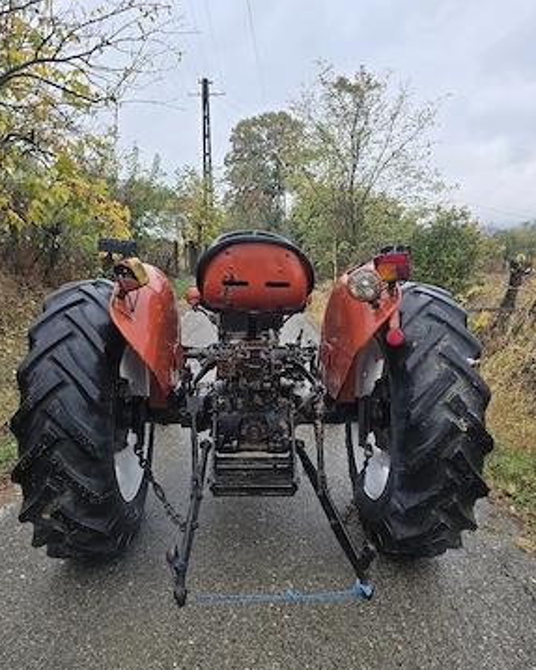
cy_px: 355
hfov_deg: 56.8
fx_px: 496
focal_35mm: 25
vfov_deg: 68.1
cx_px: 267
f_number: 1.7
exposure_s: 1/182
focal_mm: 6.3
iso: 25
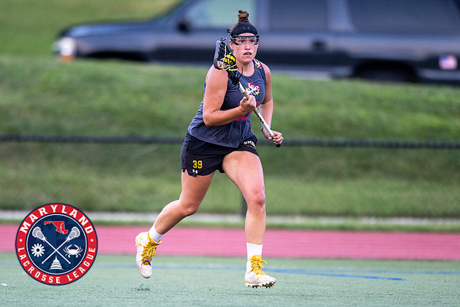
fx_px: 8276
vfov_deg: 2.1
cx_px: 200
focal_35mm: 648
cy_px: 217
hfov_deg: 3.2
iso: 1800
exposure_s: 1/1250
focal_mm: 400
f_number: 2.8
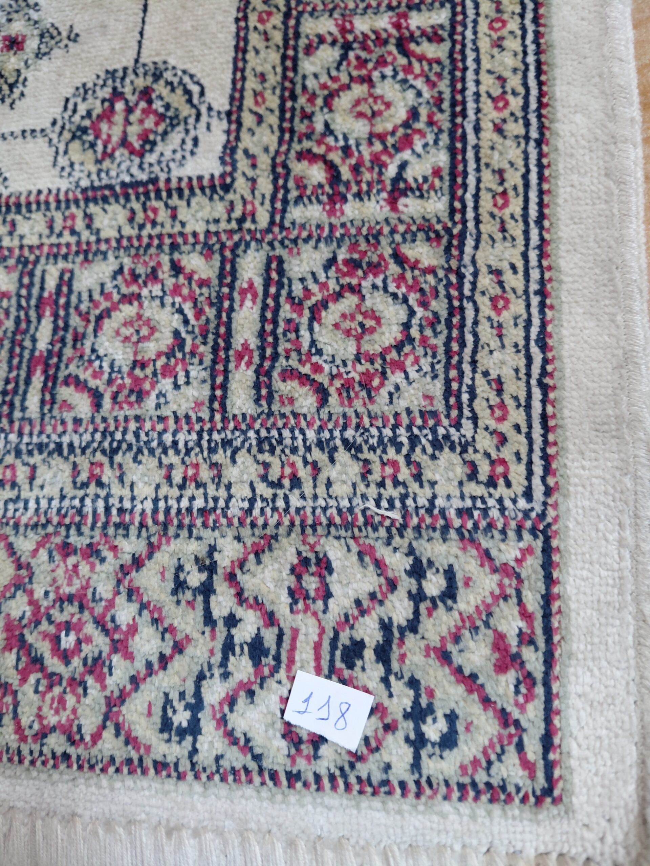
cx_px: 325
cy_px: 433
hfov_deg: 54.9
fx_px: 626
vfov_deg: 69.4
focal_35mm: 25
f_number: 1.8
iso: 200
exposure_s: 1/60
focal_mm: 4.69
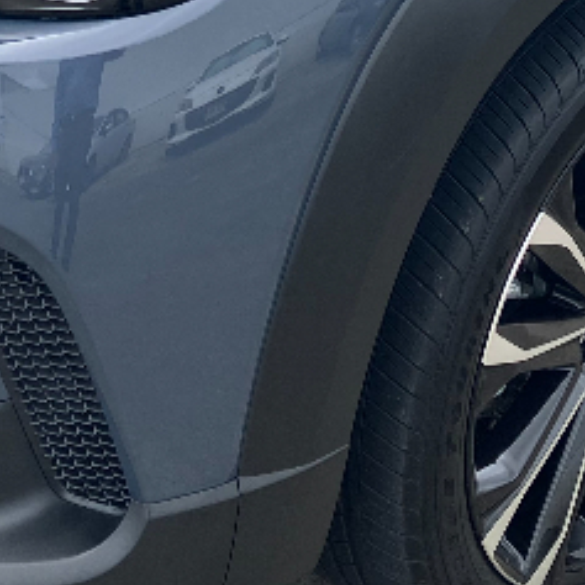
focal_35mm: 107
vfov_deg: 15.3
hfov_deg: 16.3
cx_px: 346
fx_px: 2046
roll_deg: -2.5
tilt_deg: -15.9
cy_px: -222
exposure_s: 1/1185
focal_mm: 3.99
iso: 32
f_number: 1.8
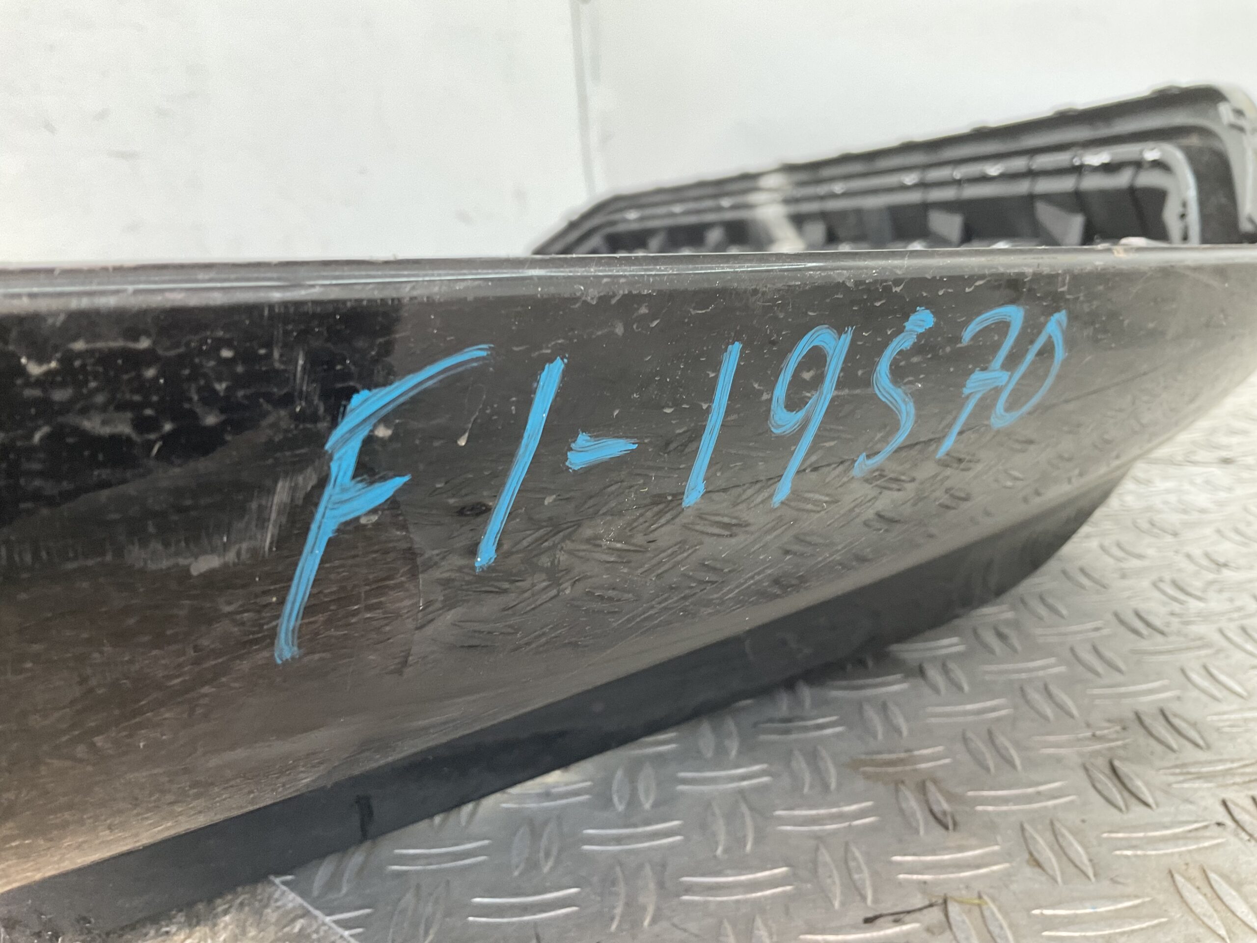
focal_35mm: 29
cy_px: 472
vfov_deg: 48.2
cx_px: 628
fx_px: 1053
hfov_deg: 61.7
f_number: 1.8
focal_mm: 3
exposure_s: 1/120
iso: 64
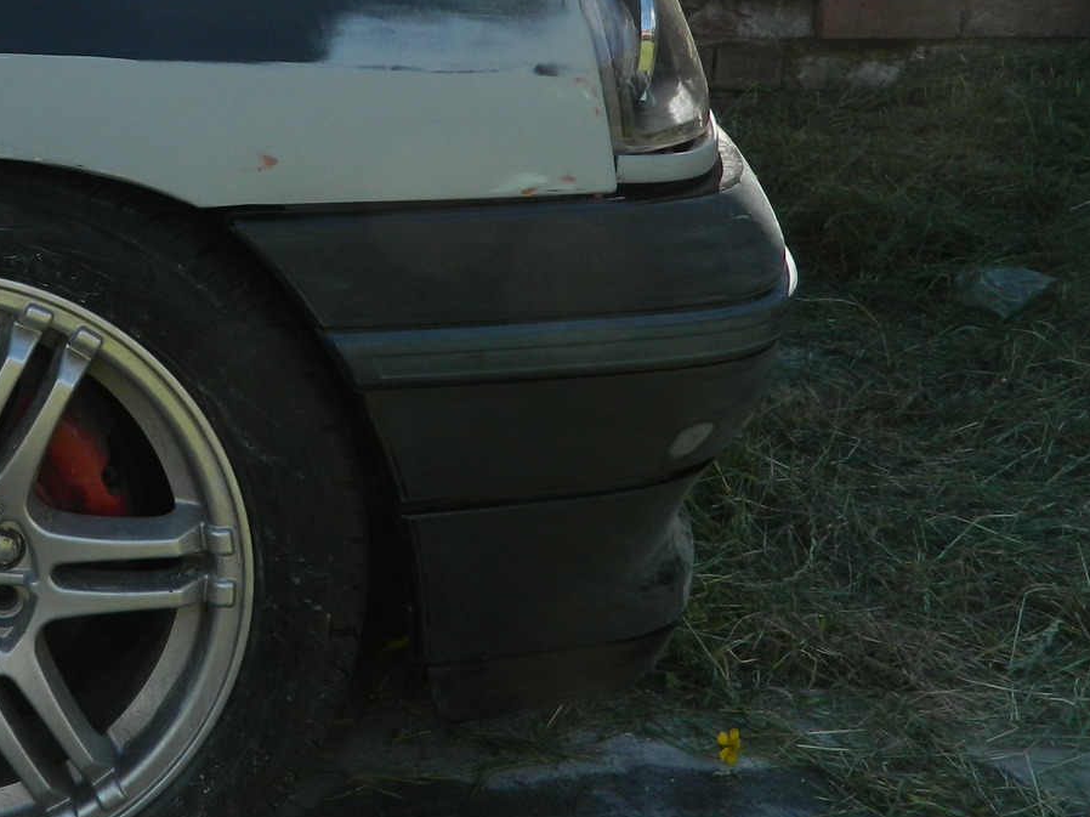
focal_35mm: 65
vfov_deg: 22.4
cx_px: -29
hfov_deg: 27.9
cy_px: 245
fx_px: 2046
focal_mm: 5.6
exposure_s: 1/500
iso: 80
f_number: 3.2
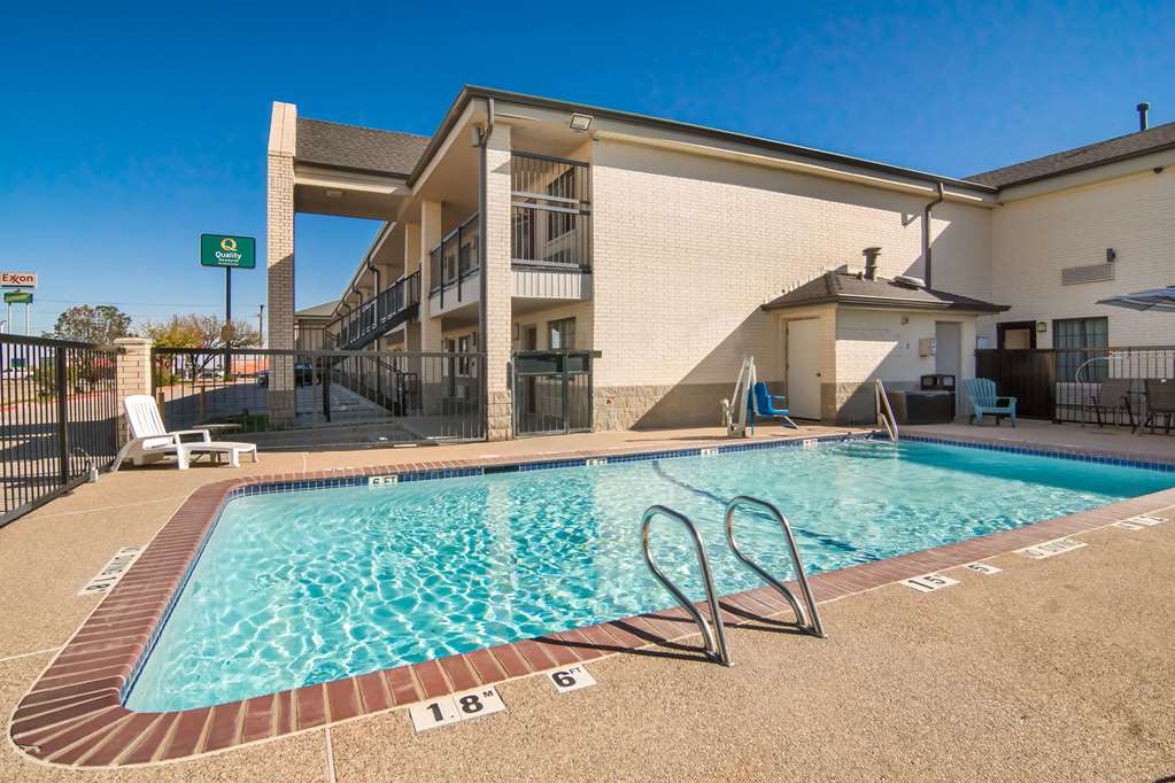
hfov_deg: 95.0
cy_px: 392
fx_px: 538
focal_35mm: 16
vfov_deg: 72.1
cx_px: 588
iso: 800
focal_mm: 11
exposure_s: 1/500
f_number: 11
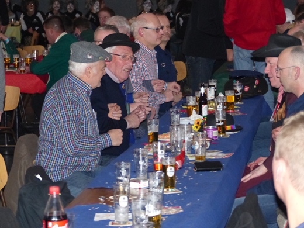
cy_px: 114
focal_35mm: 152
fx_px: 1335
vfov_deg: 9.8
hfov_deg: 13.0
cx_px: 152
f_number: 2.8
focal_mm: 27.4
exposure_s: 1/125
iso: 800
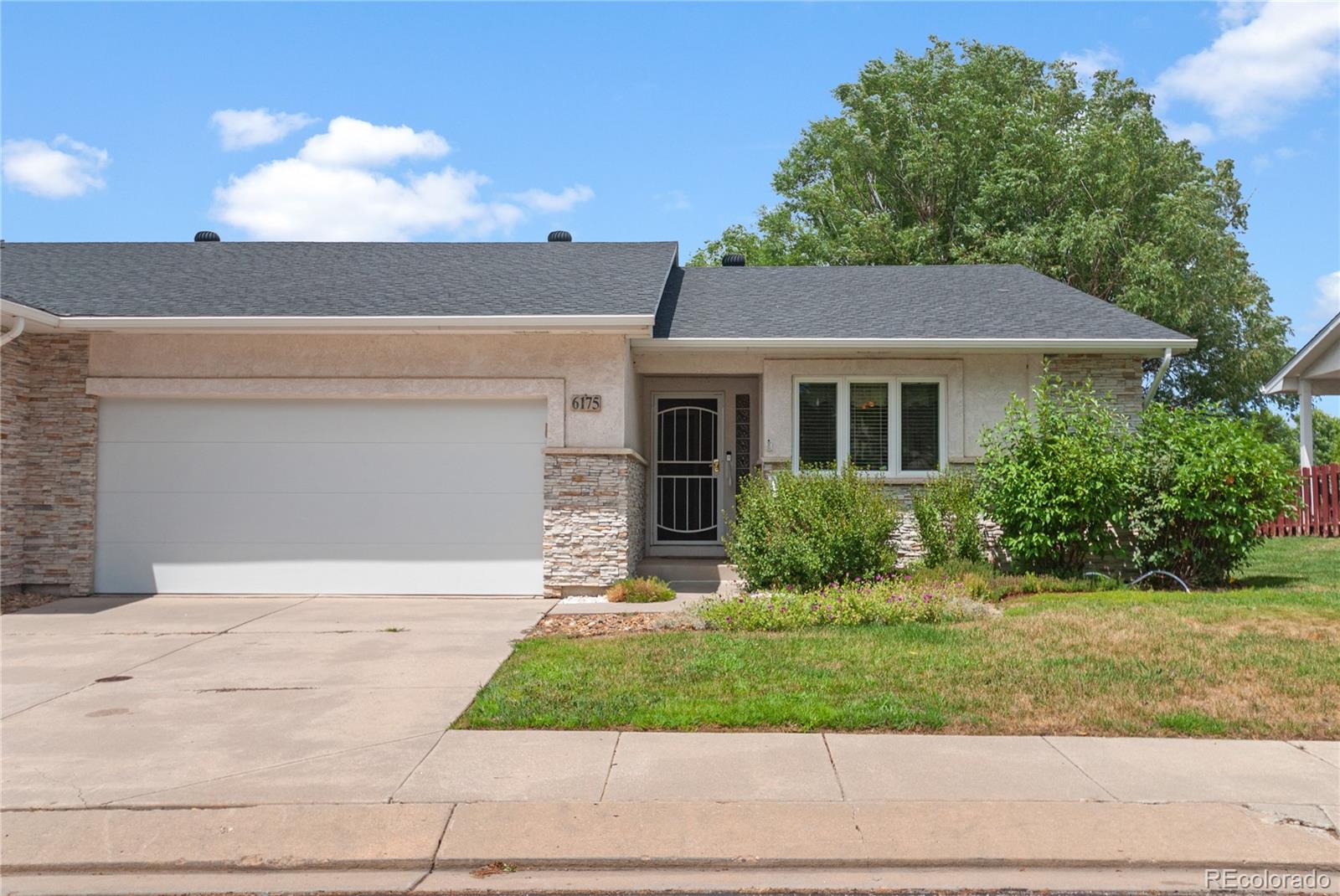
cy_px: 448
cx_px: 670
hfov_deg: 61.9
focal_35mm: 30
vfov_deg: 43.7
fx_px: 1118
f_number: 4.5
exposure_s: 1/1600
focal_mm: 20
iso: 200
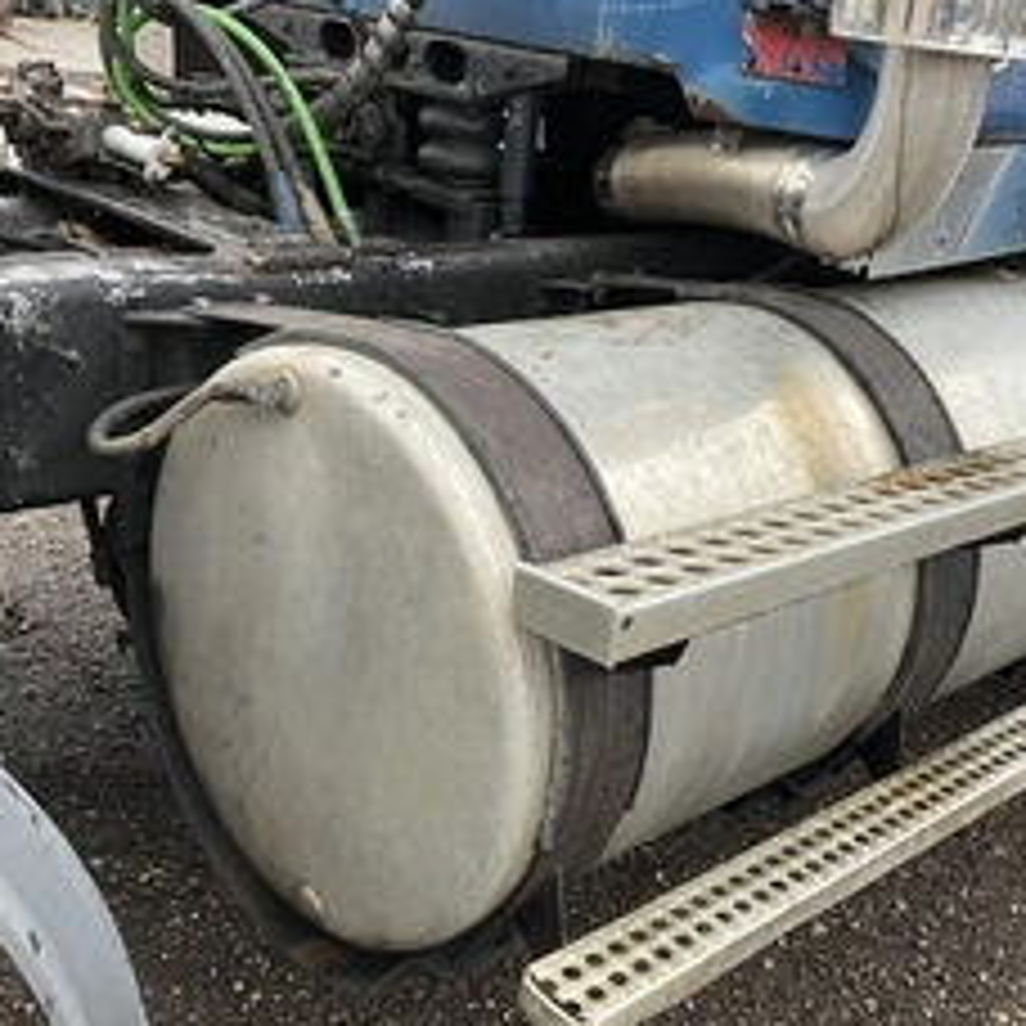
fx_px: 1509
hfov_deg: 37.2
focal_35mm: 45
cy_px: 558
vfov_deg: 37.5
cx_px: 670
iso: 20
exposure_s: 1/122
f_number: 1.8
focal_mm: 3
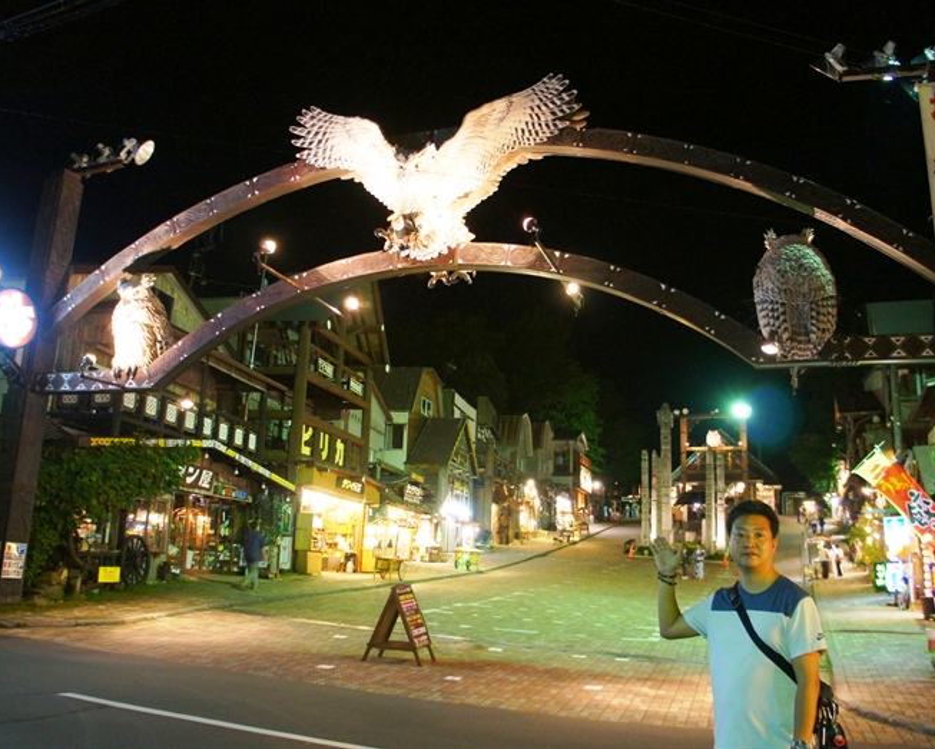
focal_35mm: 31
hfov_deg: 57.1
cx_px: 500
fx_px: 858
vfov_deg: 47.1
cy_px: 369
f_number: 3.5
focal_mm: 18
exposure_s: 1/13
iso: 1600
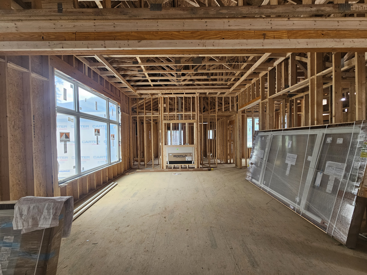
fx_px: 138
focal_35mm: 13
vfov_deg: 89.9
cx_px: 184
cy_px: 138
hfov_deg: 106.2
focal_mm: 2.2
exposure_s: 1/60
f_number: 2.2
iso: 80
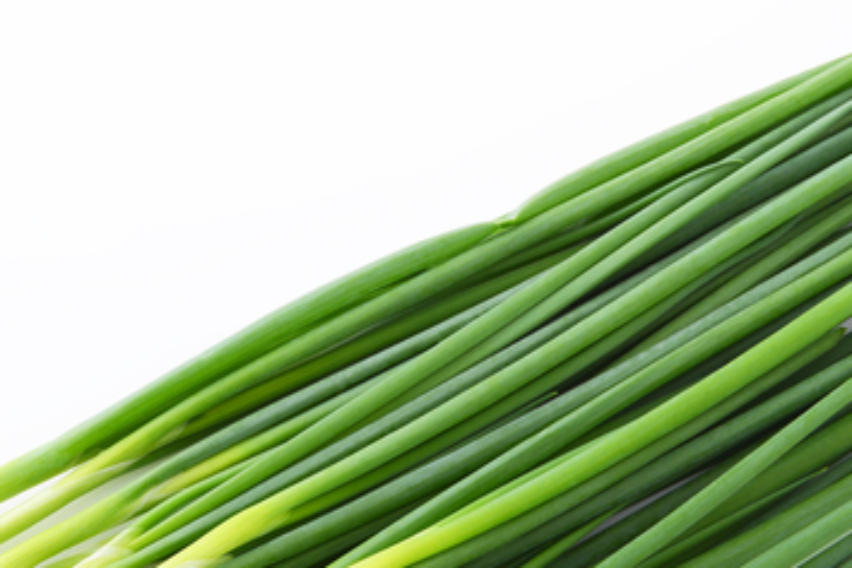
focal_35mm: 79
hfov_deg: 25.3
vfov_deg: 17.2
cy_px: 413
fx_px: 1870
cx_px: 678
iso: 100
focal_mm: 35
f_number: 11
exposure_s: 1/250
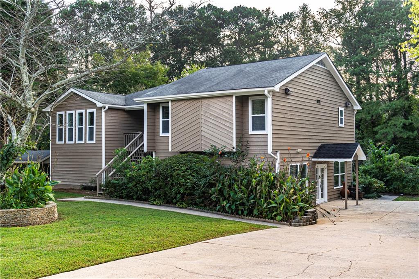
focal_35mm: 39
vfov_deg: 34.2
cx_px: 210
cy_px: 140
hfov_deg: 49.6
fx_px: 454
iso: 400
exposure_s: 1/100
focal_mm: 26
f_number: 8
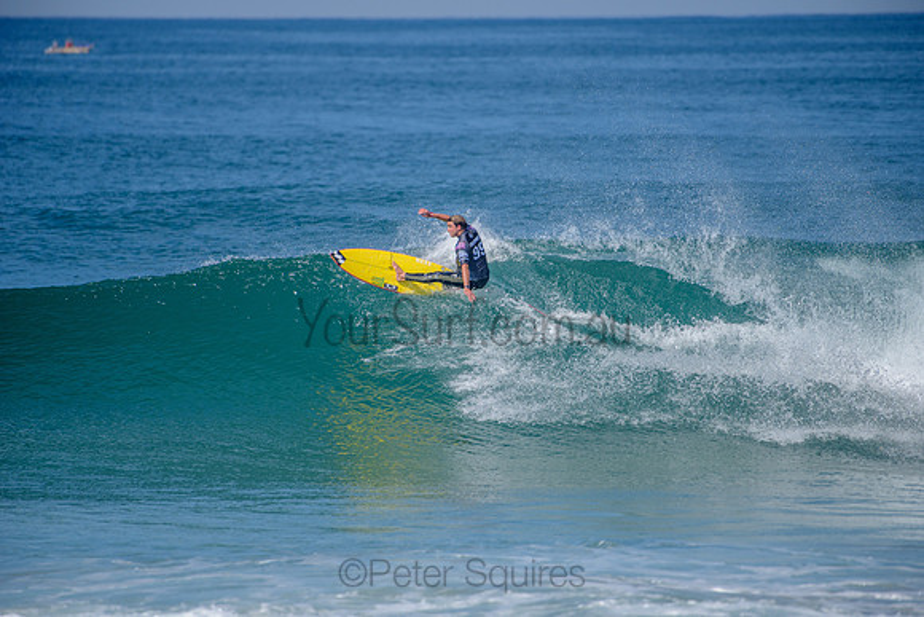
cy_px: 308
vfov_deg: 2.8
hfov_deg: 4.1
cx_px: 462
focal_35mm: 500
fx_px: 12836
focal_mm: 500
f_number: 5.6
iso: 160
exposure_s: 1/2000
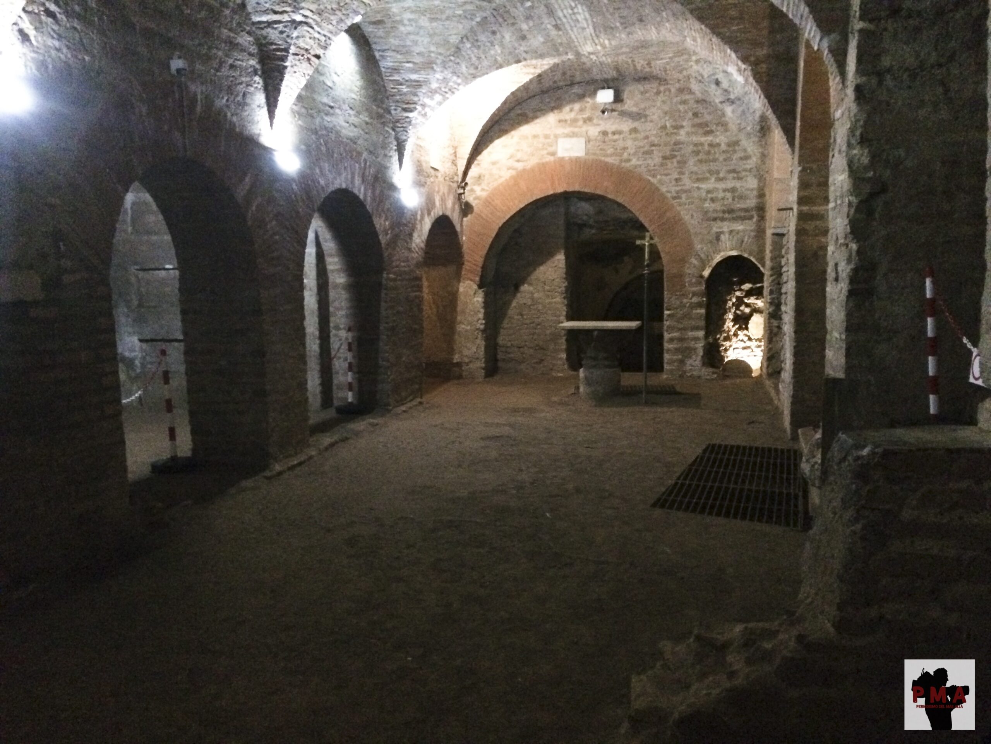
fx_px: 830
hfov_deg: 61.7
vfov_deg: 48.2
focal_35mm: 29
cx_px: 496
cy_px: 372
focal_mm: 4.15
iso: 1000
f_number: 2.2
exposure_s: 1/17
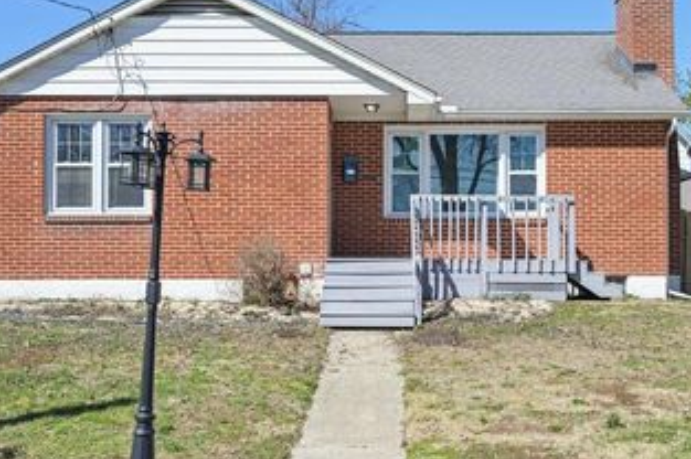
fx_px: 920
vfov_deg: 28.0
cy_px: 235
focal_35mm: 48
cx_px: 402
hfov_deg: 41.0
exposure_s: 1/200
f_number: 8
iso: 100
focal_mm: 30
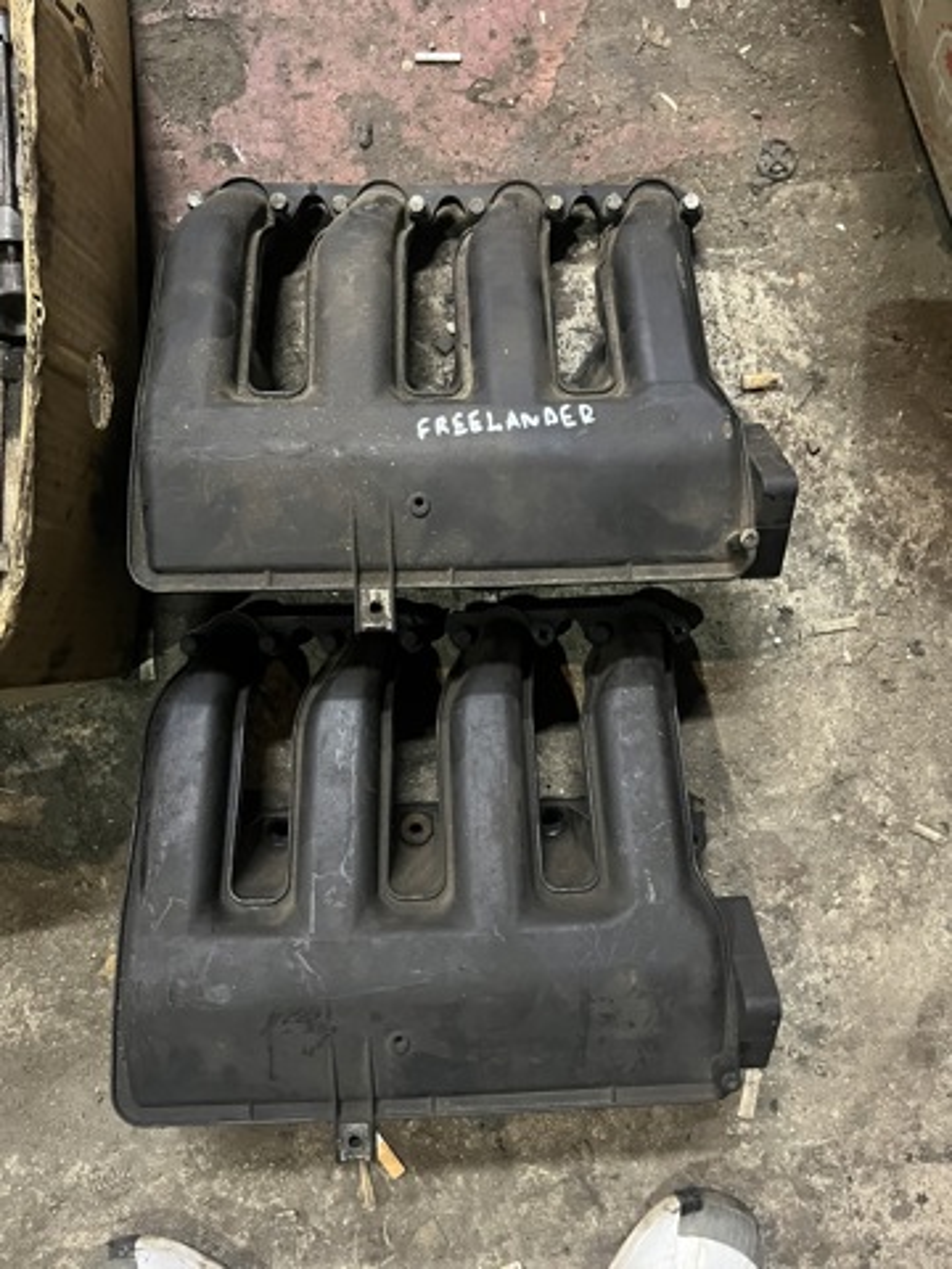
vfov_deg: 67.3
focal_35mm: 26
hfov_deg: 53.1
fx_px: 953
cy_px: 634
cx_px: 476
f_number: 1.6
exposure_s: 1/25
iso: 640
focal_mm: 5.1
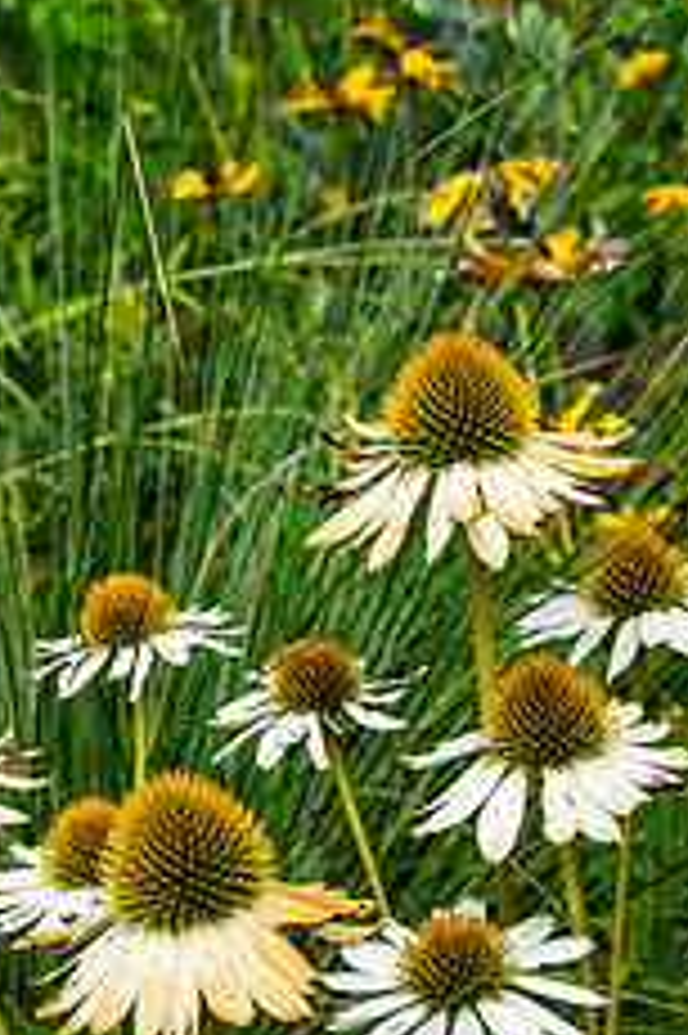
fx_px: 2153
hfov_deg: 17.9
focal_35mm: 75
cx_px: 99
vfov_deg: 27.0
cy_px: 598
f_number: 8
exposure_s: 1/200
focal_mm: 25.5
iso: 100
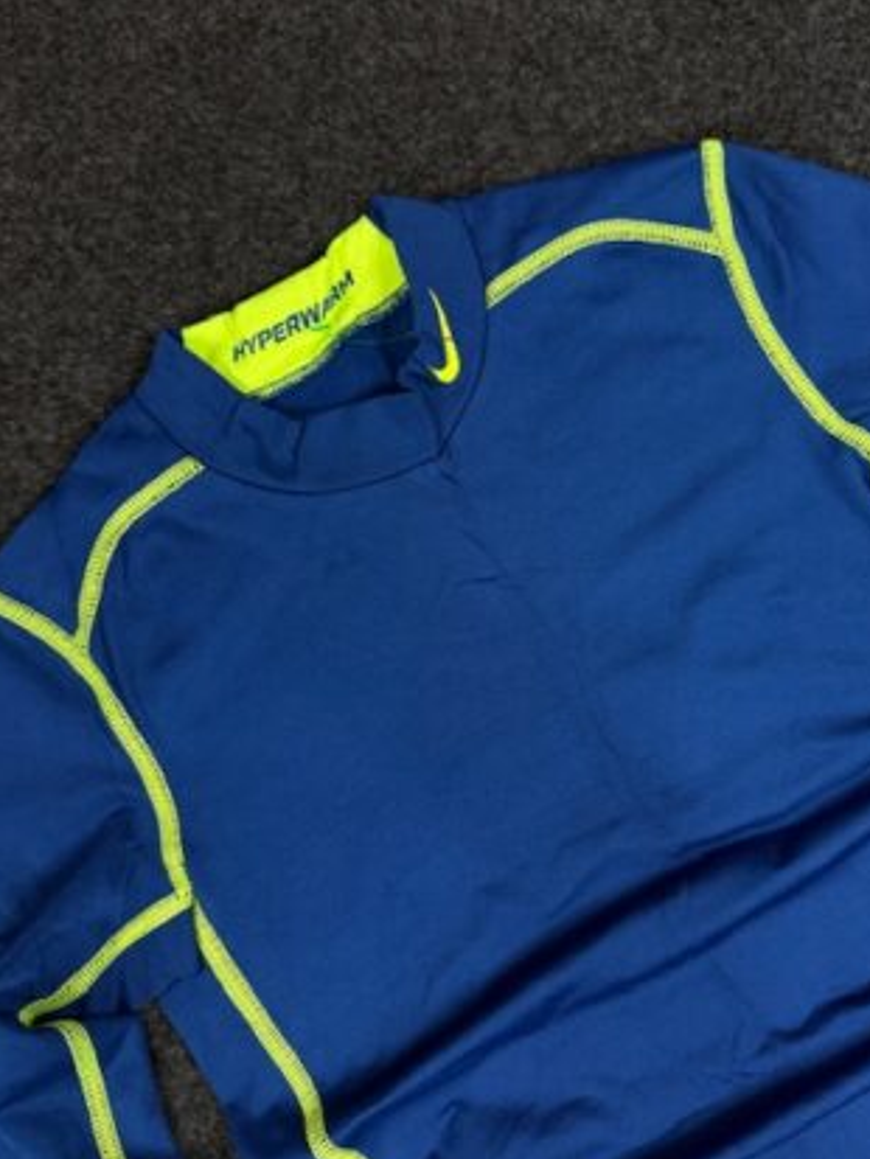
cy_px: 540
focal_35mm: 31
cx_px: 508
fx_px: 1038
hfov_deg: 45.3
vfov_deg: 58.3
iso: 160
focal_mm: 6.76
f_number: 1.78
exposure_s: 1/100
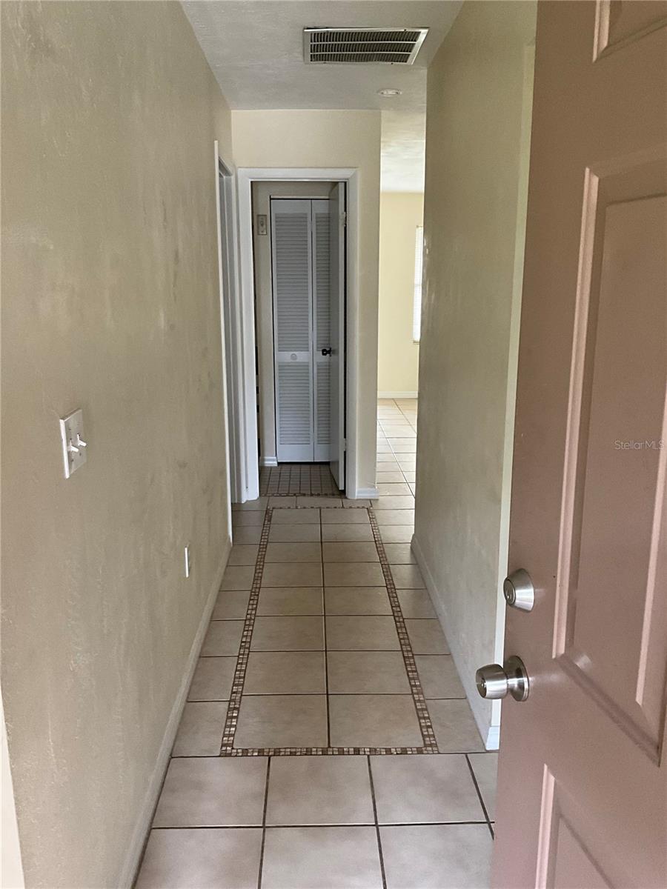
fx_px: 745
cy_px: 444
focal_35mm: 29
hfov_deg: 48.2
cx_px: 334
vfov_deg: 61.7
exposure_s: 1/60
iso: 200
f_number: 1.8
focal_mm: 3
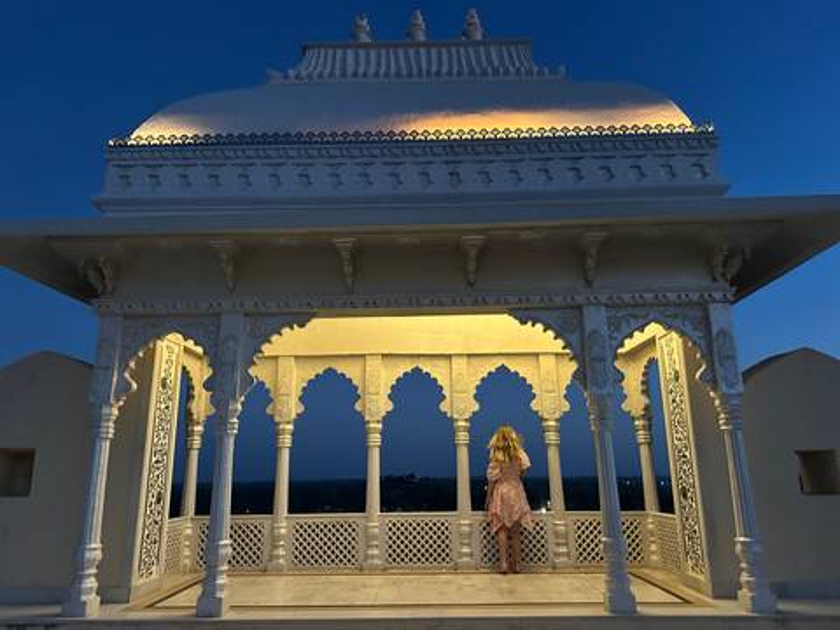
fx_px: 582
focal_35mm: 24
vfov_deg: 56.8
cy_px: 315
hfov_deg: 71.6
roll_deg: +0.3
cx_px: 420
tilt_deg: +15.1
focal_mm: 6.86
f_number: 1.78
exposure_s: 1/33
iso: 1000
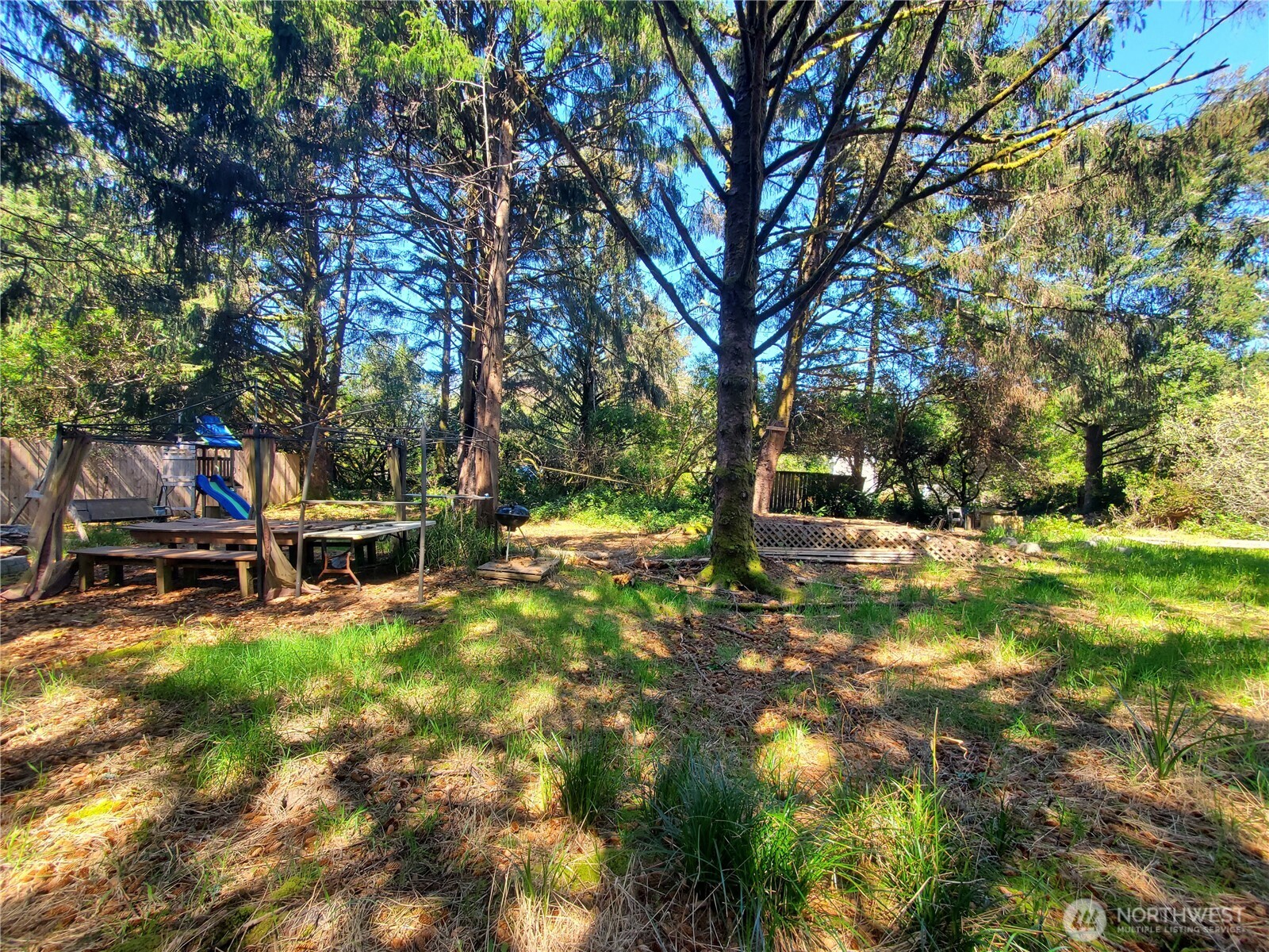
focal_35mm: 13
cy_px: 476
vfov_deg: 89.9
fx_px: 477
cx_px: 634
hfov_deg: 106.2
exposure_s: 1/121
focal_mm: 1.8
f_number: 2.2
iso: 50
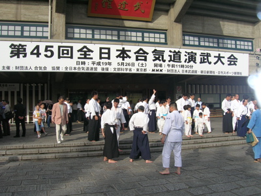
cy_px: 98
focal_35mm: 34
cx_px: 130
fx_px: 256
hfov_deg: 54.0
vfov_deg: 41.8
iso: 71
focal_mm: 5.7
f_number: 4.9
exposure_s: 1/412
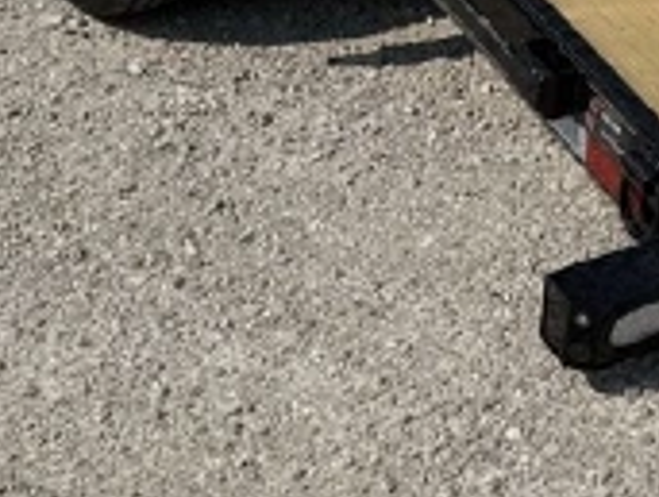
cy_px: -254
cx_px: 883
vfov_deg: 12.6
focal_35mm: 112
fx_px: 2137
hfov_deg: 16.5
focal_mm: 6.76
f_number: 1.78
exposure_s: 1/10309
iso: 80
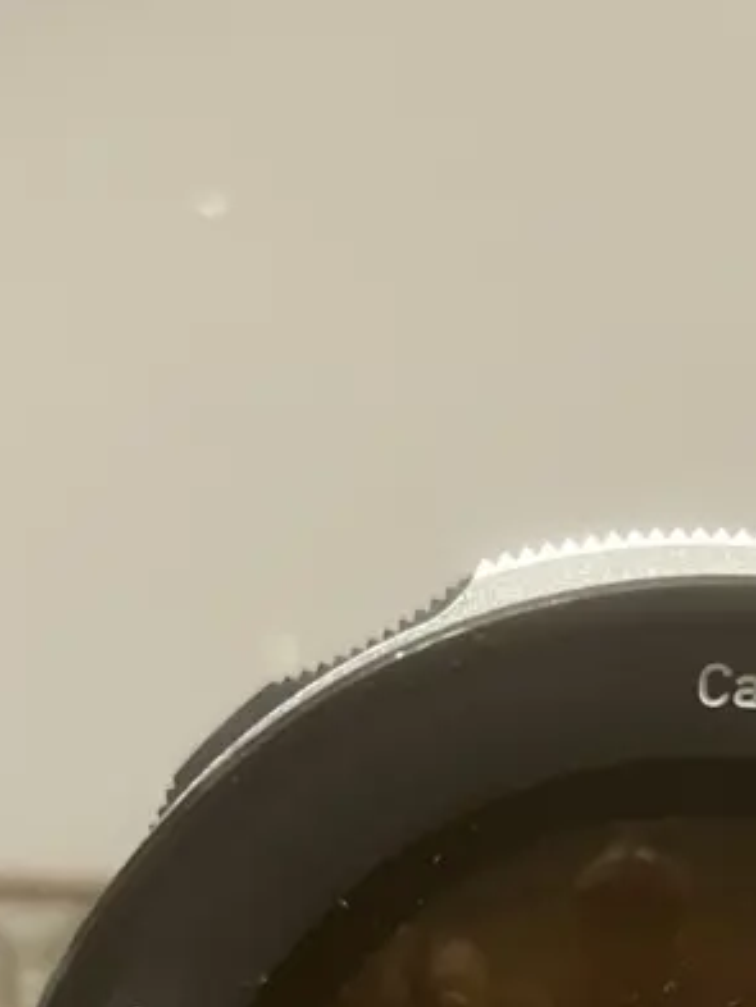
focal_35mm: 73
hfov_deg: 19.9
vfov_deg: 23.6
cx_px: 641
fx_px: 2125
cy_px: 1307
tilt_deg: -14.3
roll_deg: -3.1
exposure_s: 1/25
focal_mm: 3.99
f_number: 1.8
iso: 320
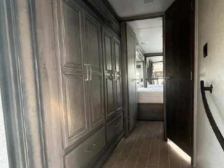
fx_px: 136
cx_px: 133
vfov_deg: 63.2
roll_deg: +1.6
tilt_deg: -4.4
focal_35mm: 21
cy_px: 96
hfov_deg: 78.2
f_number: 1.8
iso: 1000
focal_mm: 1.57
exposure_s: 1/41
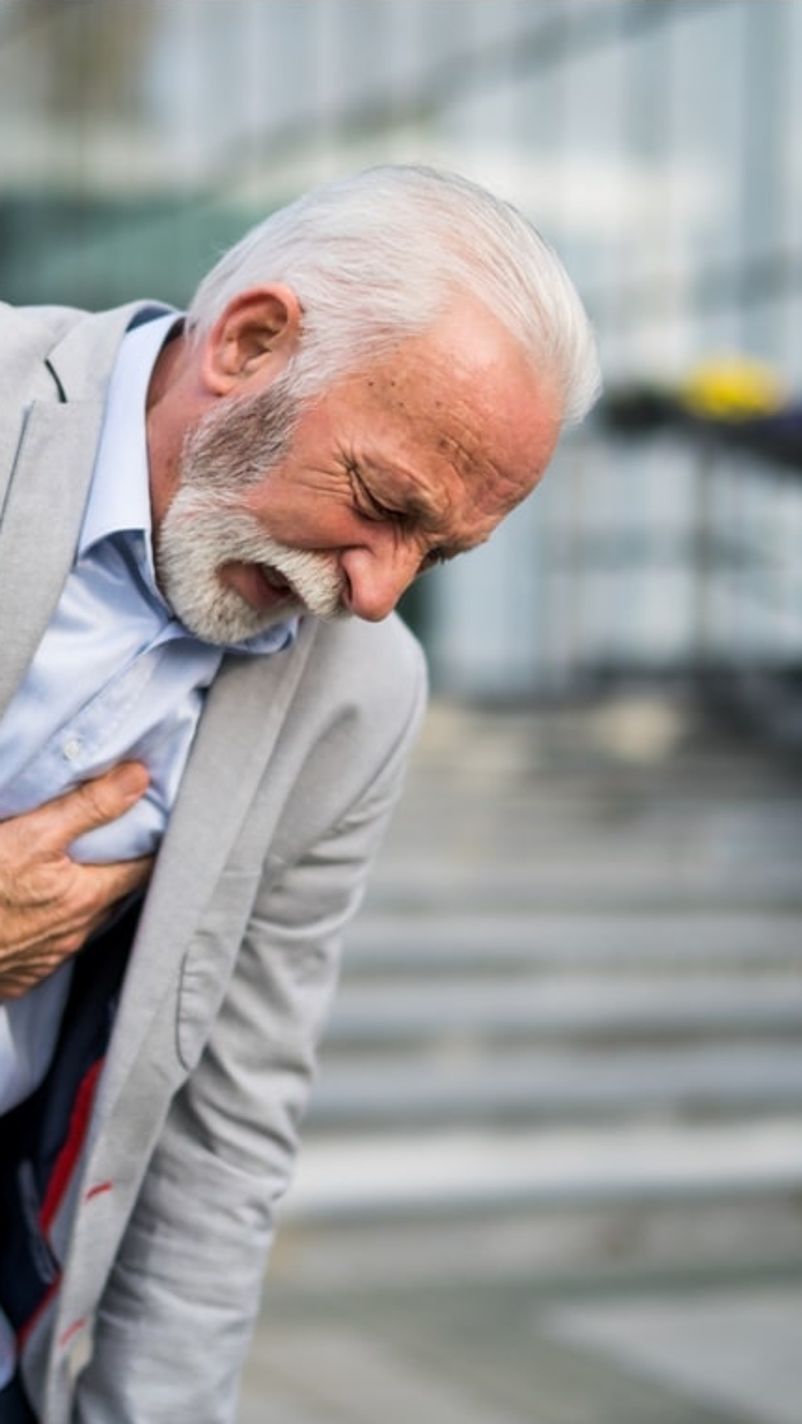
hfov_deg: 15.3
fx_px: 2985
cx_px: 257
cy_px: 714
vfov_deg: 26.8
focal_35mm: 79
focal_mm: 50
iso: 100
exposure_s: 1/2500
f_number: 1.4
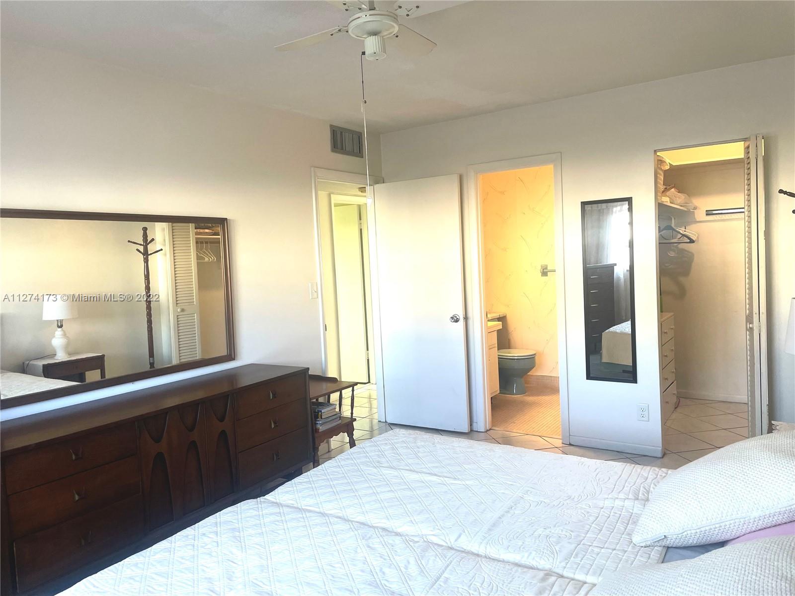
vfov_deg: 53.1
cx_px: 398
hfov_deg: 67.3
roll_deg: +3.1
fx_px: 597
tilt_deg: -3.1
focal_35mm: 26
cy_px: 298
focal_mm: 4.2
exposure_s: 1/60
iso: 80
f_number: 1.6
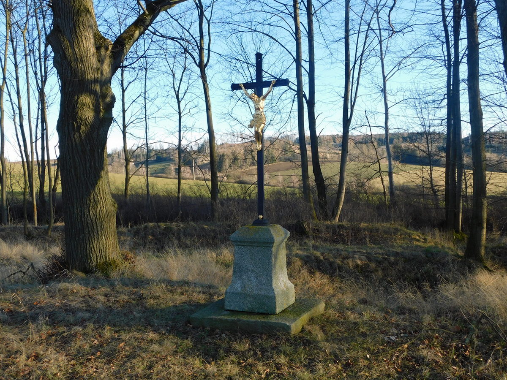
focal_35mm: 36
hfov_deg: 51.4
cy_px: 190
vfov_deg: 39.7
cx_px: 254
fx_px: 527
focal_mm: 6.3
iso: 125
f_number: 3.5
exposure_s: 1/250
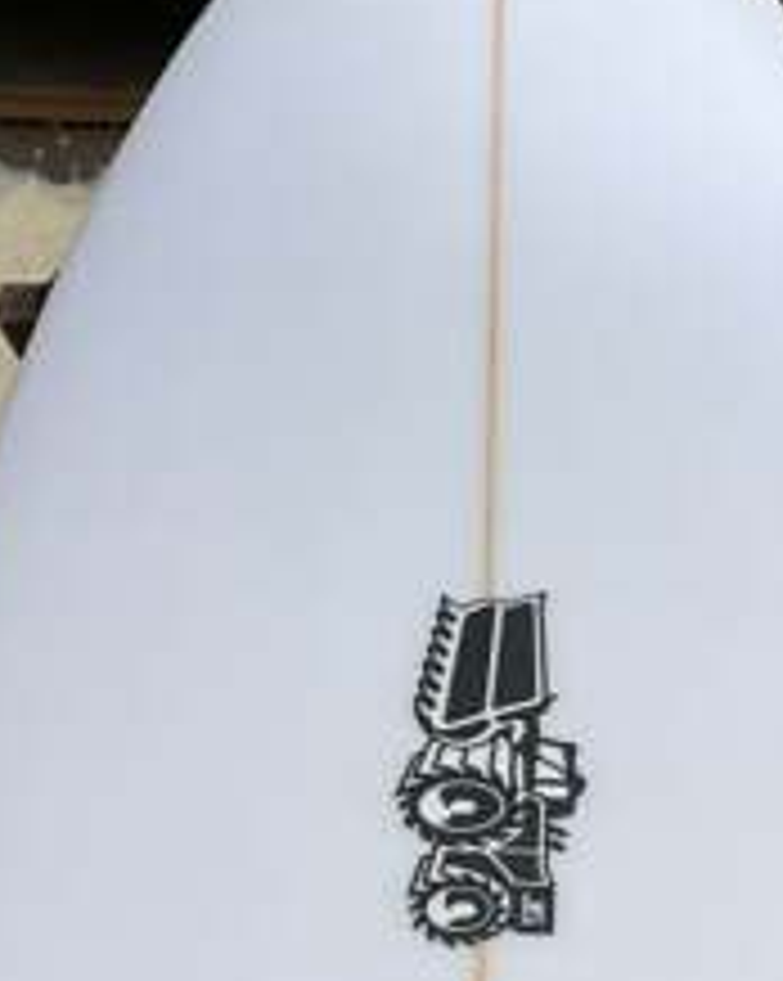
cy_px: 976
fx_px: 3017
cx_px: 504
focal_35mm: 104
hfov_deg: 14.8
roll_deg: -0.9
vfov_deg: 18.0
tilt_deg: -40.5
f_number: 1.8
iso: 25
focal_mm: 3
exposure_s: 1/120
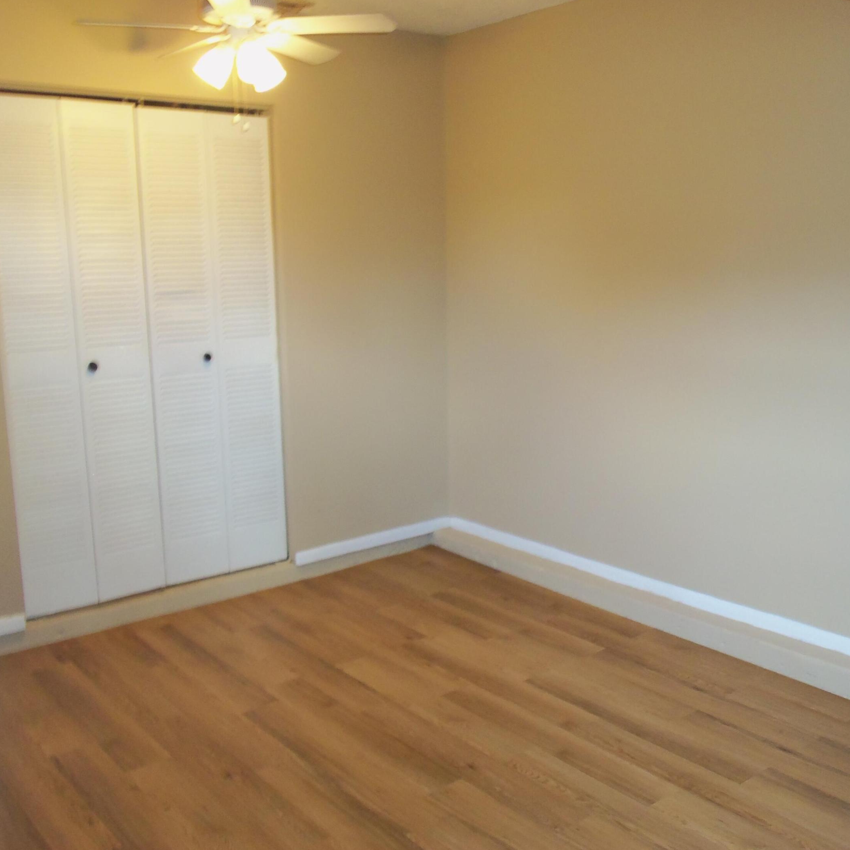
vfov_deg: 47.2
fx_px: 972
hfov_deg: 47.2
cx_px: 456
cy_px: 432
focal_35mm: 35
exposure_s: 1/30
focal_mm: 5.2
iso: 200
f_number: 3.4
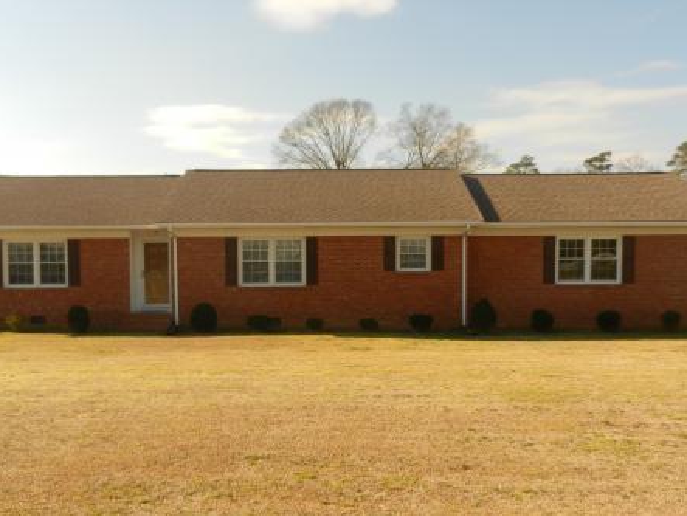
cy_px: 310
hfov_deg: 48.9
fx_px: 755
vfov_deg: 37.6
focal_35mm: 38
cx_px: 319
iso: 160
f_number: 3.6
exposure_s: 1/1250
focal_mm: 5.1
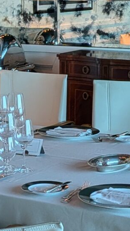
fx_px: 754
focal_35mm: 123
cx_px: 59
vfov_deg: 17.4
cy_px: 149
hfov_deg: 9.9
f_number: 1.7
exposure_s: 1/100
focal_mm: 4.53
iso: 40
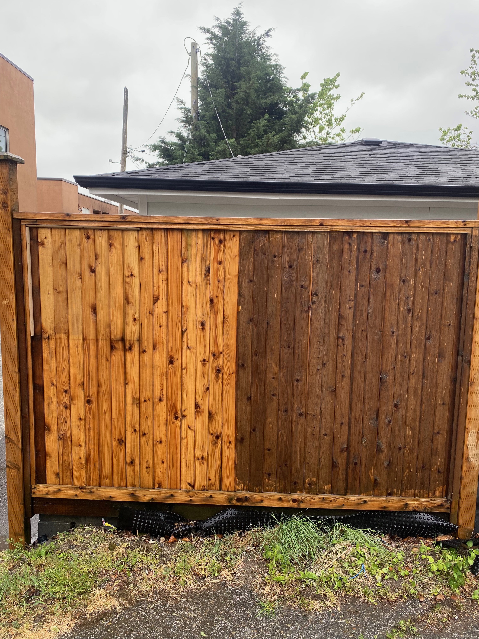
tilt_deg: -7.4
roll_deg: -2.0
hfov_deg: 53.1
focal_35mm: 26
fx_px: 480
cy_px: 320
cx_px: 240
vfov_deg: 67.3
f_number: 1.8
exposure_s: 1/226
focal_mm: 4.25
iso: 32
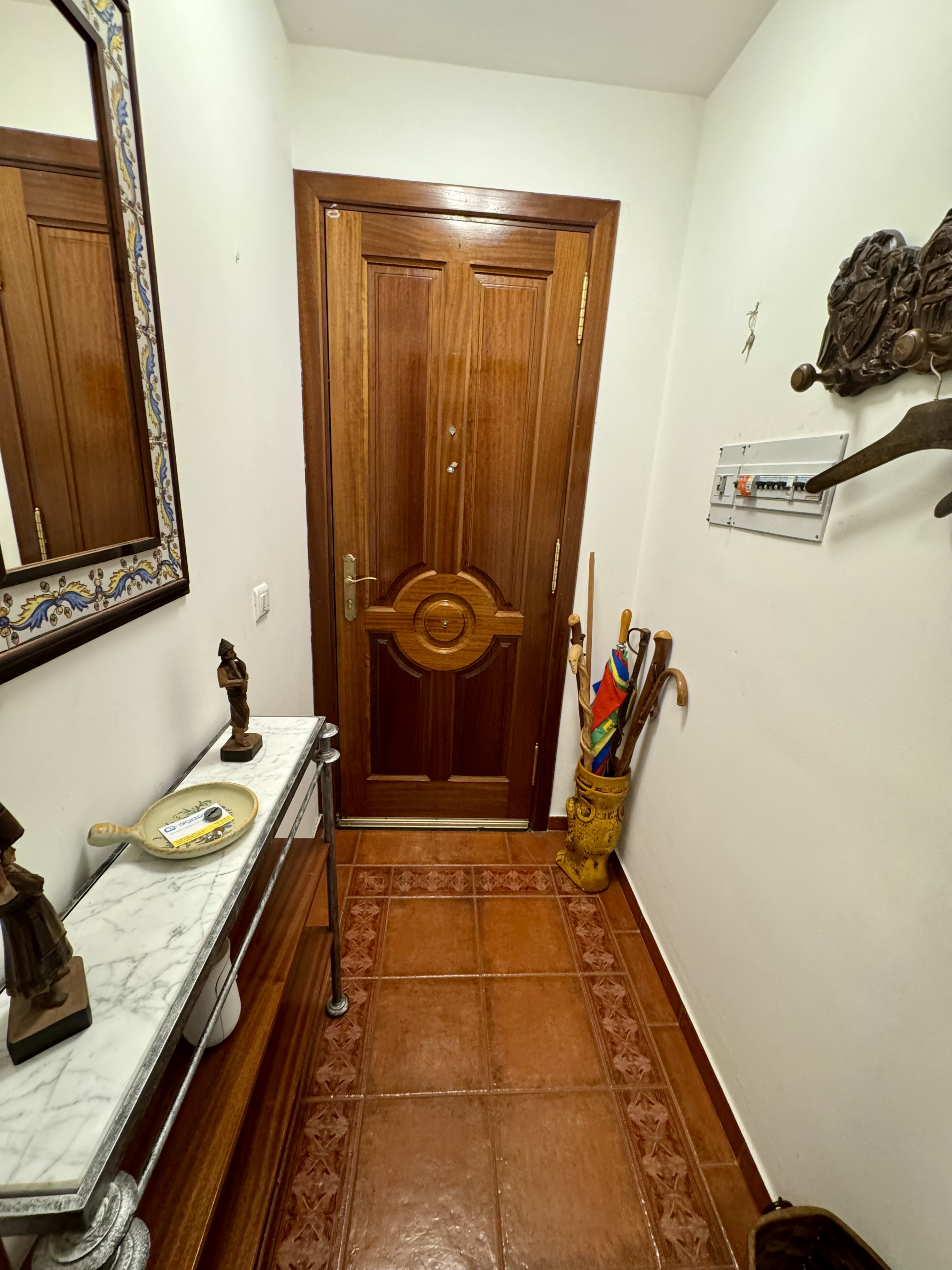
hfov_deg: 85.7
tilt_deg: -16.9
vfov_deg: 102.1
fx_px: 513
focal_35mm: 14
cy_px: 635
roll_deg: -3.0
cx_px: 476
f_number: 2.2
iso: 400
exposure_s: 1/50
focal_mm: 2.22
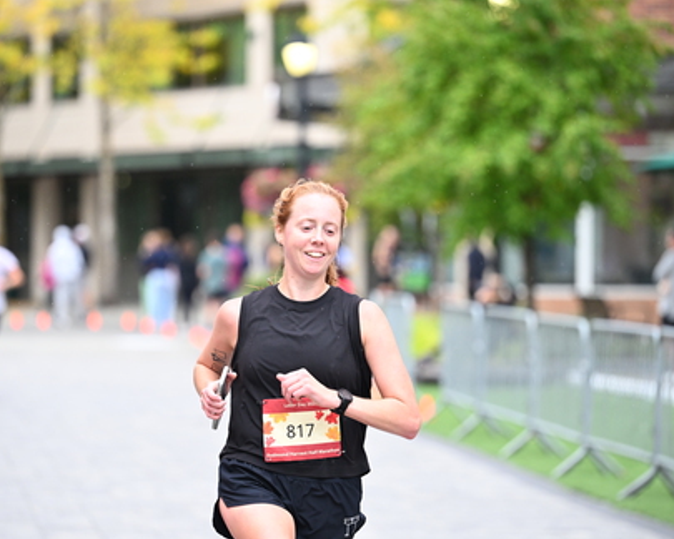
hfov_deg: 11.2
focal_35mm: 172
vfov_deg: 9.0
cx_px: 278
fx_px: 3431
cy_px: 295
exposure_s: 1/1250
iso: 1250
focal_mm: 135
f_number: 2.8
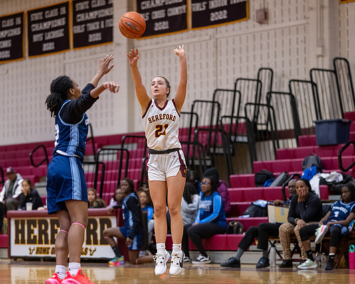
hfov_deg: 15.0
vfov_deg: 12.0
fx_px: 1344
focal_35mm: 128
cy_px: 188
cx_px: 168
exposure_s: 1/1250
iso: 2500
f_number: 1.8
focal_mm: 85
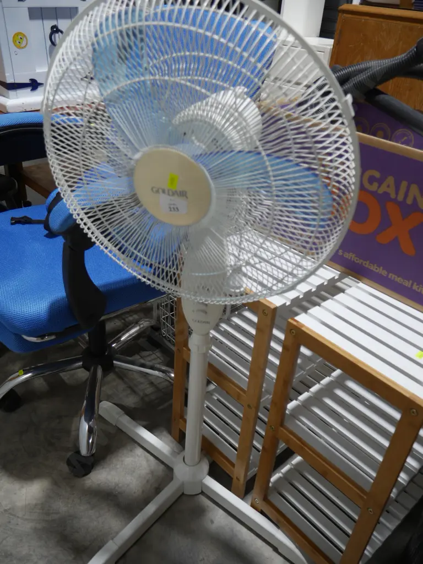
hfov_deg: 49.7
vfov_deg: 63.4
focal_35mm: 28
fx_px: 456
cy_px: 282
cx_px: 212
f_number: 3.5
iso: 200
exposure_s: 1/80
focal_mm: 14
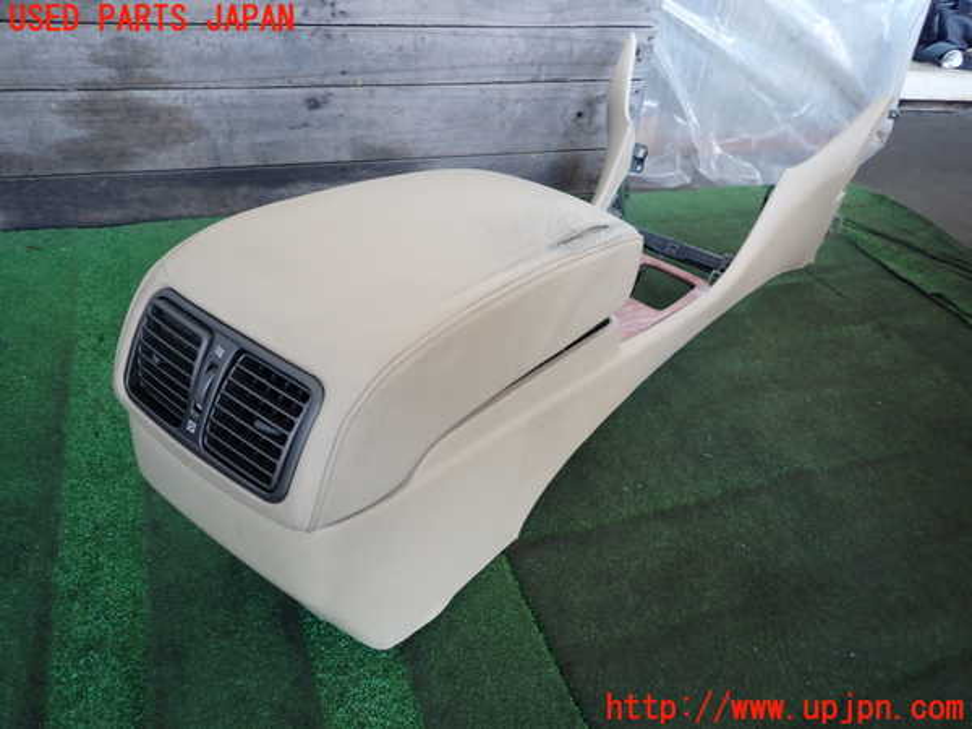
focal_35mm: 25
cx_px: 486
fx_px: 702
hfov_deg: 69.4
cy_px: 364
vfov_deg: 54.9
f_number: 2
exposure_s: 1/50
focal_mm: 4.5
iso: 200
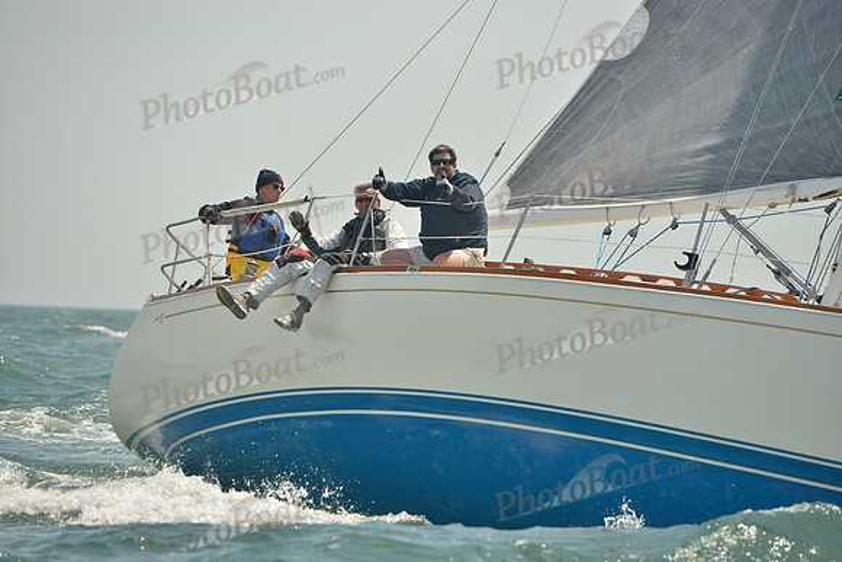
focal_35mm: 200
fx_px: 4679
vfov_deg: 6.9
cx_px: 421
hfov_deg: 10.3
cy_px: 281
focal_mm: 200
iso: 200
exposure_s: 1/1250
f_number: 6.3
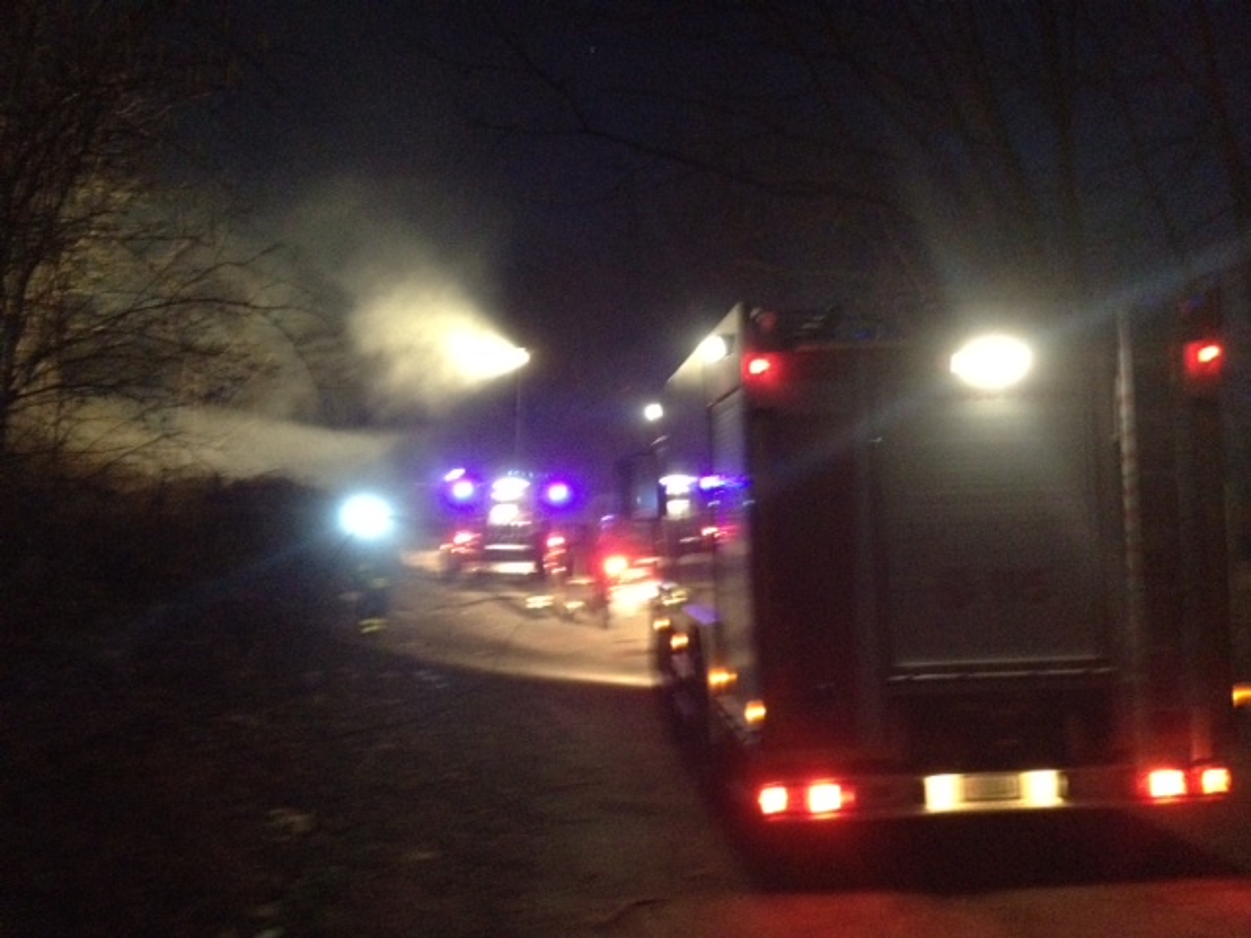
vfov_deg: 40.7
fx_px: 1265
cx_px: 626
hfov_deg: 52.6
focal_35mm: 35
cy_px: 469
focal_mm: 4.28
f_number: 2.4
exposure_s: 1/15
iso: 800
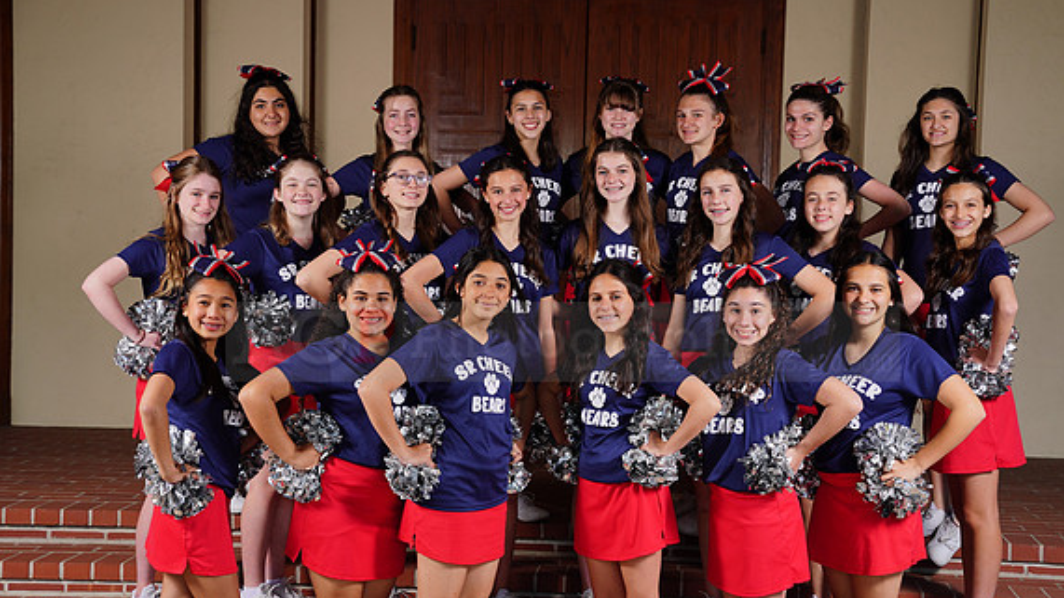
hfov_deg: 31.4
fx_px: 1890
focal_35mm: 67
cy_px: 327
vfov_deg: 18.0
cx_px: 539
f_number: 6.3
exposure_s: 1/200
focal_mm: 63
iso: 200
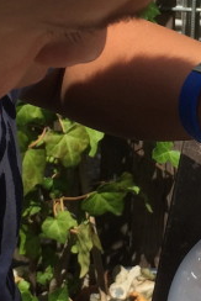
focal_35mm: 128
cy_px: 52
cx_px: 153
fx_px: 1070
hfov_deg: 10.7
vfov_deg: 15.9
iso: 40
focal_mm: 4.12
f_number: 2.2
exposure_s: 1/2933
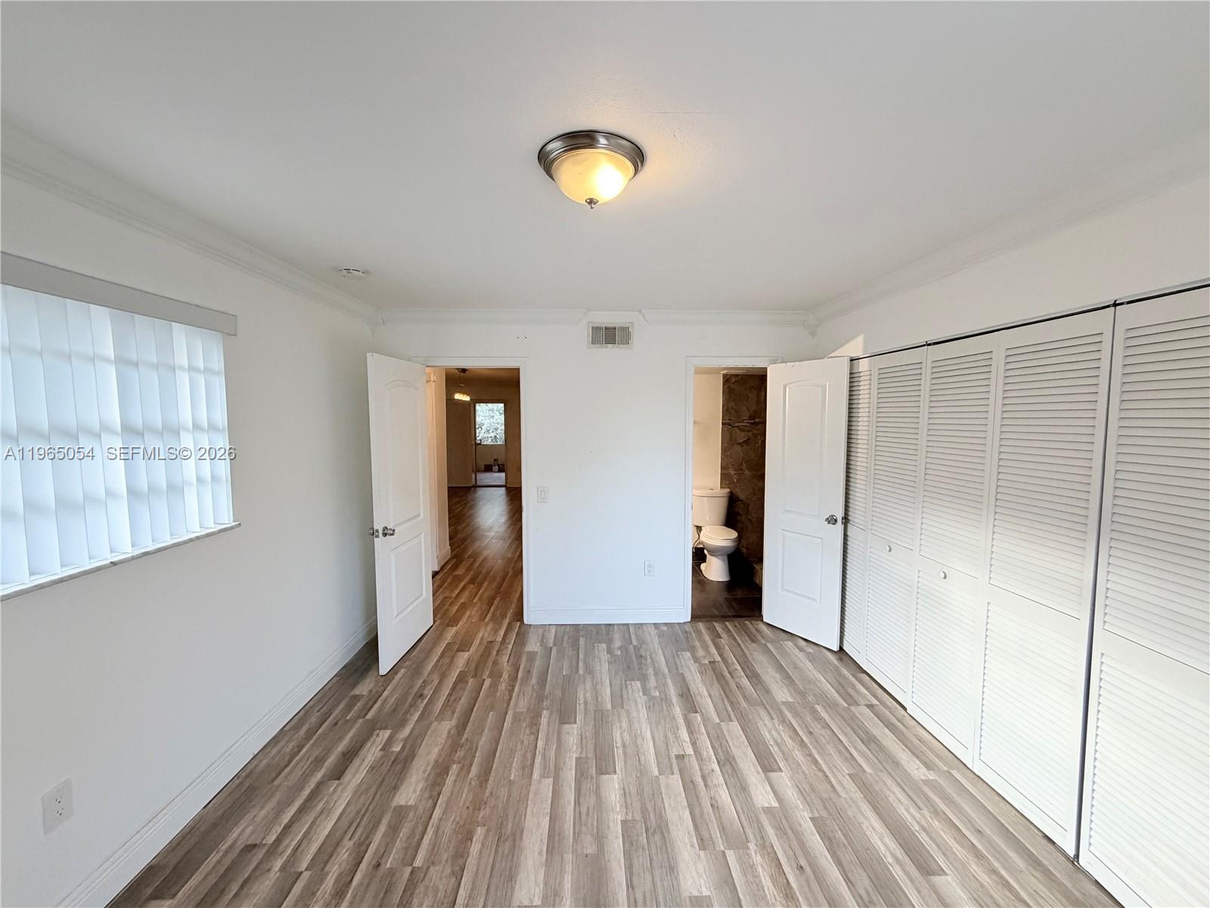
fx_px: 489
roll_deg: -0.1
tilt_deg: -5.0
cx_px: 605
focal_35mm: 14
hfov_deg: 102.1
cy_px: 454
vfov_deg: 85.7
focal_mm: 2.22
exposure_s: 1/120
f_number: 2.2
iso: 250
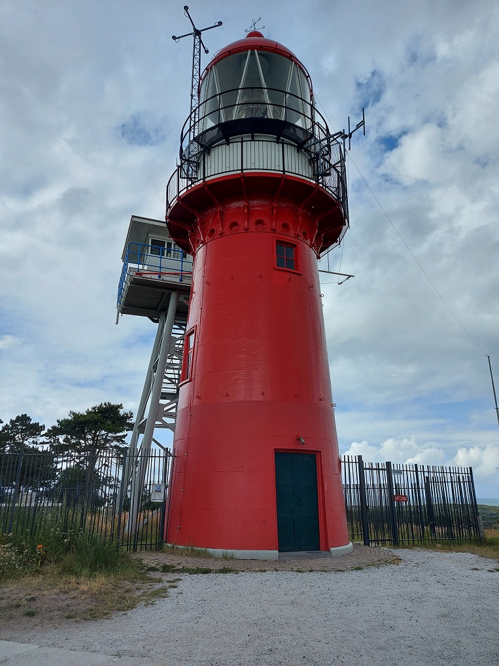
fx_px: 461
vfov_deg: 71.6
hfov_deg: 56.8
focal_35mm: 24
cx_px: 250
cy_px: 333
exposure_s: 1/1140
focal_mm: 5.23
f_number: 1.8
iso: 32
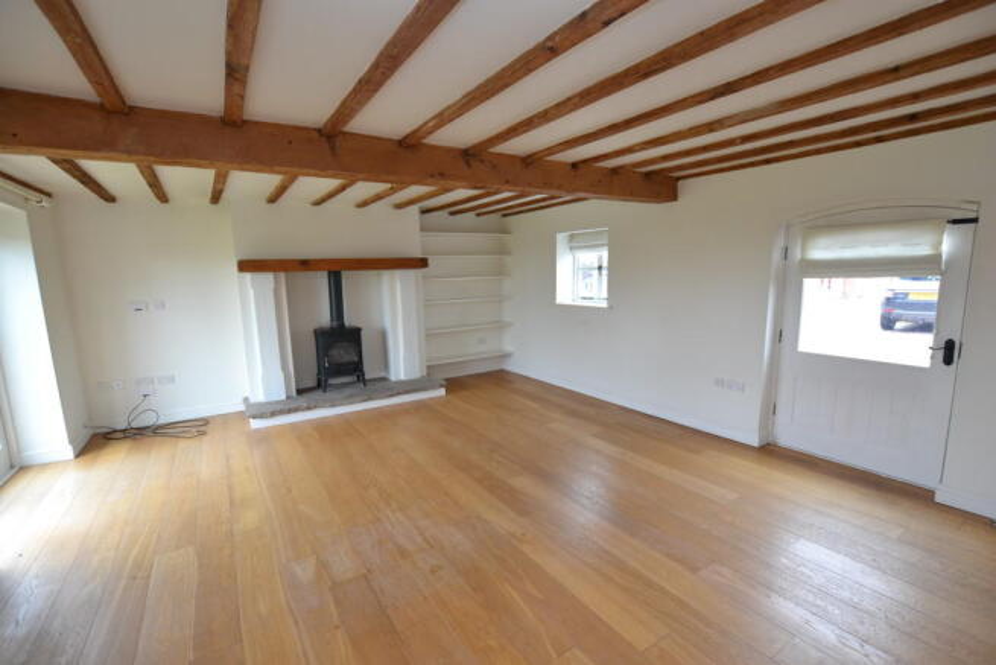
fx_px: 415
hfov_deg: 100.4
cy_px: 332
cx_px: 498
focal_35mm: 15
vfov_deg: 77.4
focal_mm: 10
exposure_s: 1/60
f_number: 4
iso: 400
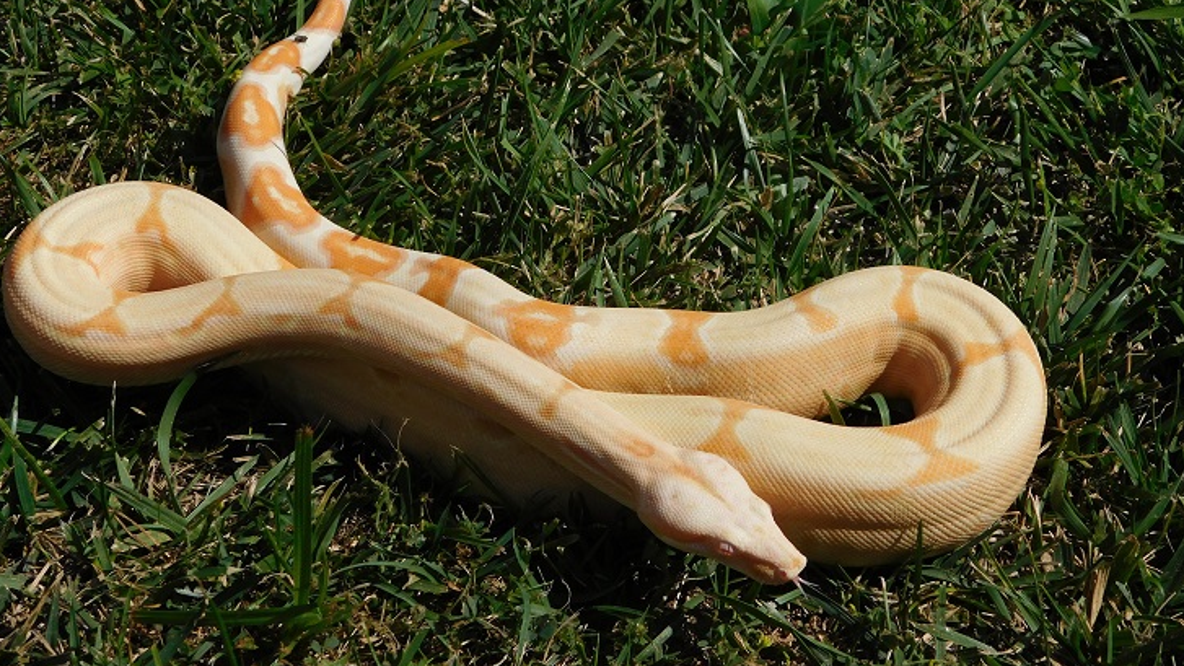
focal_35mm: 73
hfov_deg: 29.0
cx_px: 590
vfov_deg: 16.5
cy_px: 345
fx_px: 2292
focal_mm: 11.7
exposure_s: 1/500
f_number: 8.4
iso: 125
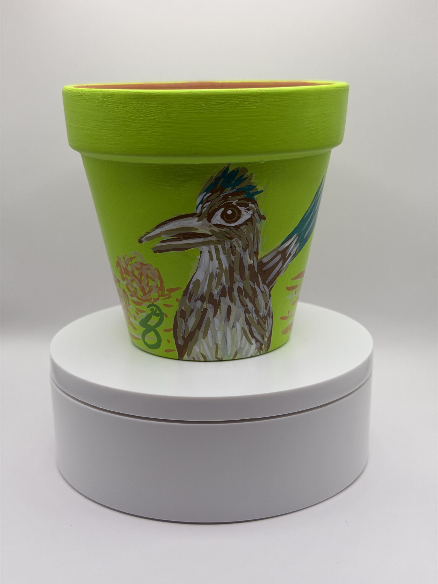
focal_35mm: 48
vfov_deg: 39.7
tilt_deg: -15.3
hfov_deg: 30.3
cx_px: 219
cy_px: 292
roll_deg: -0.2
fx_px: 810
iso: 64
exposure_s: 1/875
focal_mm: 6.76
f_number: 1.78
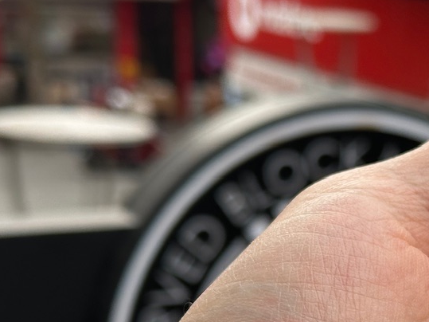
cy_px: 337
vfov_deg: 12.8
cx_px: 482
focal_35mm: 114
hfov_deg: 16.7
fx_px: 1413
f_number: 1.78
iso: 64
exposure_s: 1/751
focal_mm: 6.86
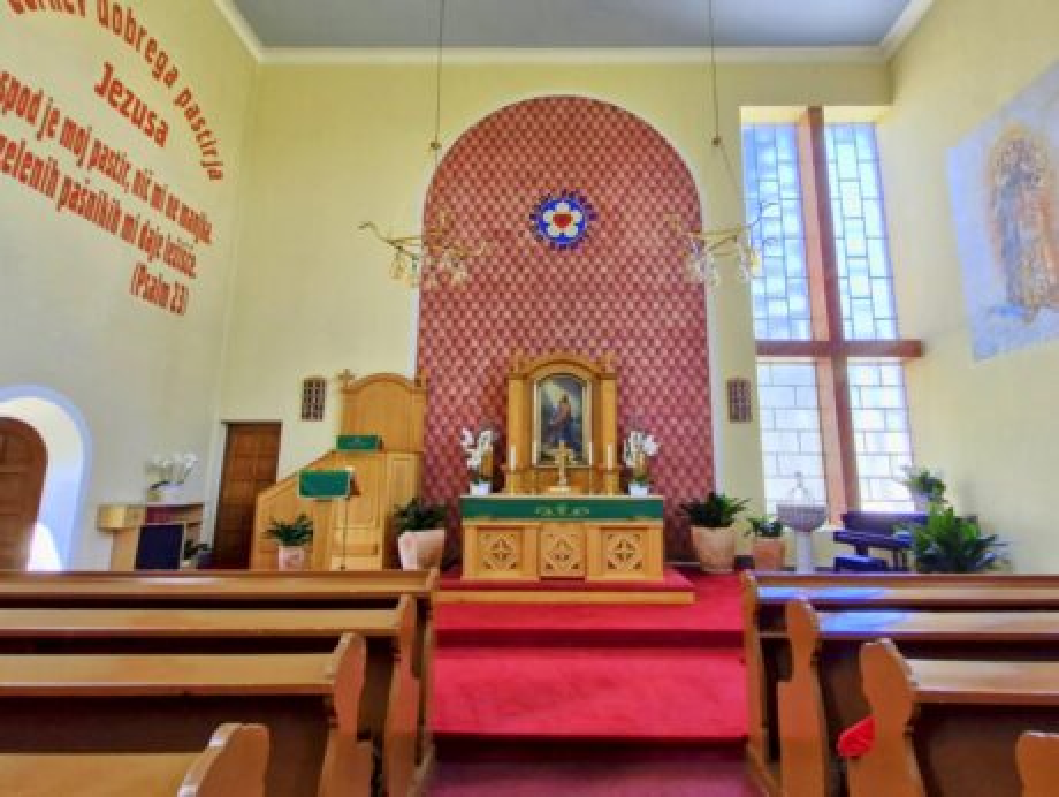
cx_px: 530
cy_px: 398
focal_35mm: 13
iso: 100
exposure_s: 1/50
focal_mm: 1.74
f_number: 2.2
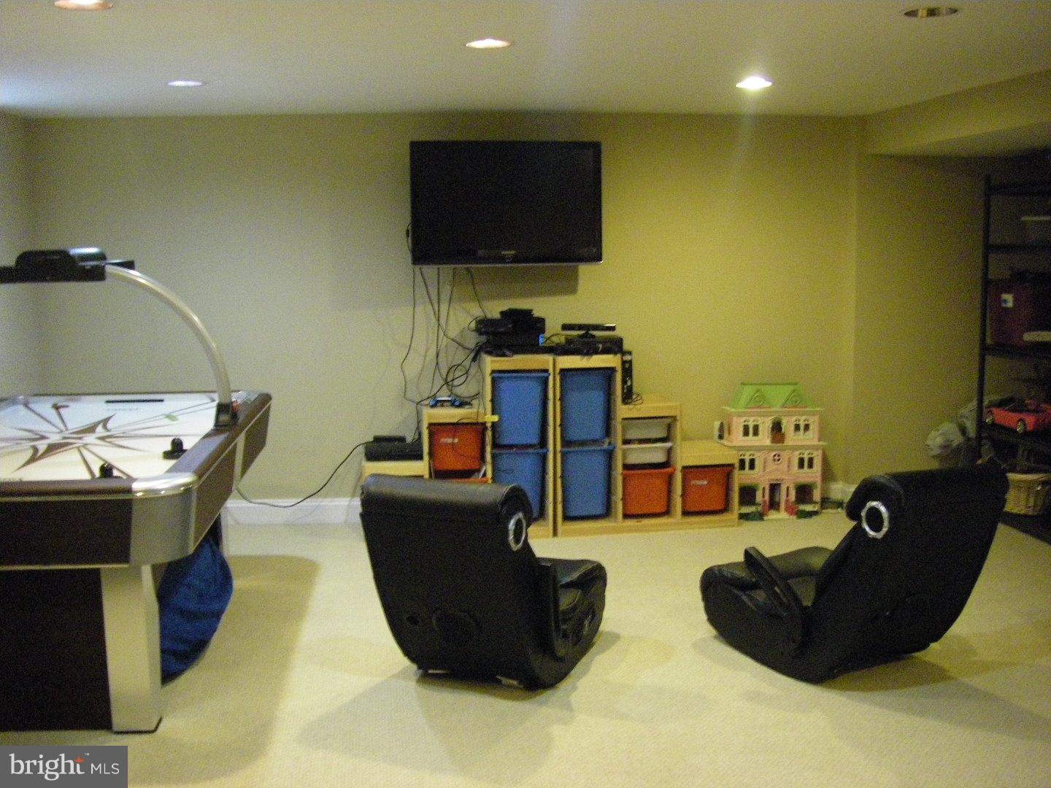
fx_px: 1154
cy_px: 394
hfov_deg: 49.0
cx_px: 526
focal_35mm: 38
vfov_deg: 37.7
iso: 800
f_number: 3.5
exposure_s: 1/13
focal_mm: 6.3
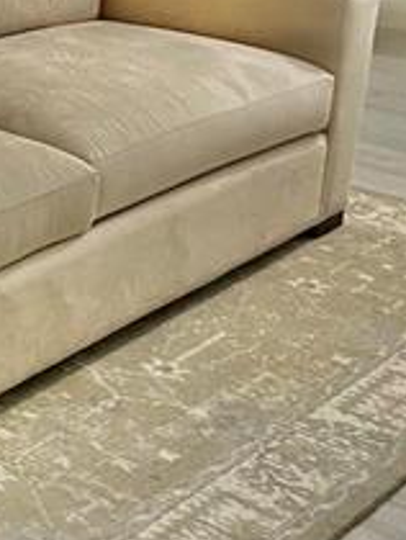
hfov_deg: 14.4
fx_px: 1483
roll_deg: -0.3
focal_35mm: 95
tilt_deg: -19.5
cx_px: -221
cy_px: 152
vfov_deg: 20.5
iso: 400
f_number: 1.8
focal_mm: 4.25
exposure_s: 1/40
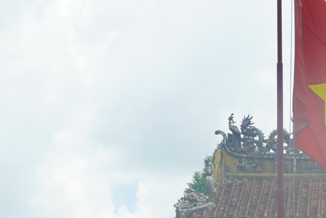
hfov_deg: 13.9
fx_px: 1331
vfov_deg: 9.0
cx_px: 271
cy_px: 365
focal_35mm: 147
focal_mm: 26
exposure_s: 1/800
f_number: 4
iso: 200
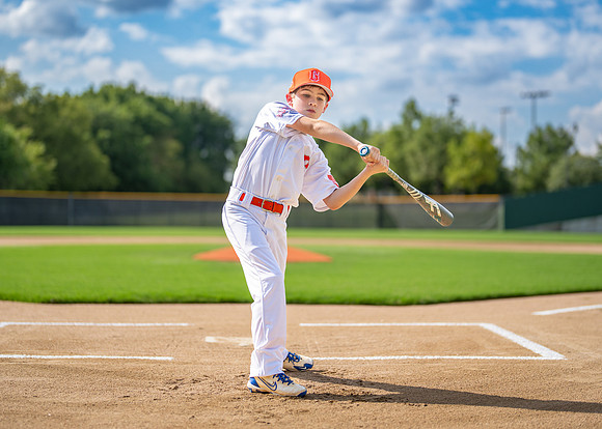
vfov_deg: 21.2
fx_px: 1147
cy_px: 184
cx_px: 305
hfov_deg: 29.4
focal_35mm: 67
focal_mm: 50
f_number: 1.2
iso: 100
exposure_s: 1/6400
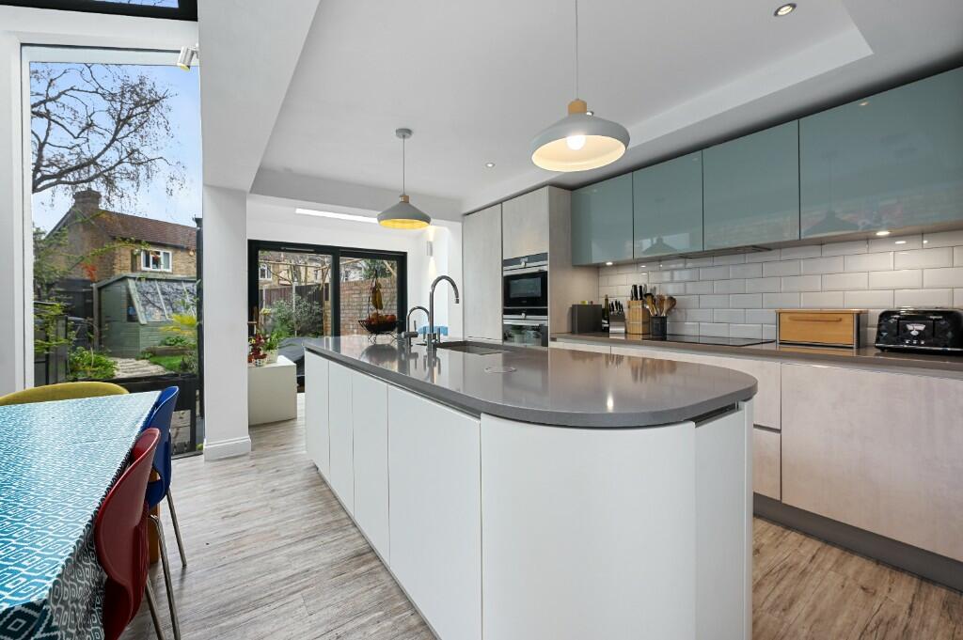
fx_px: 374
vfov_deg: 81.1
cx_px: 482
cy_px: 320
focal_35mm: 14
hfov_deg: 104.3
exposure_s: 1/40
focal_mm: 14
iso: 400
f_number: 8
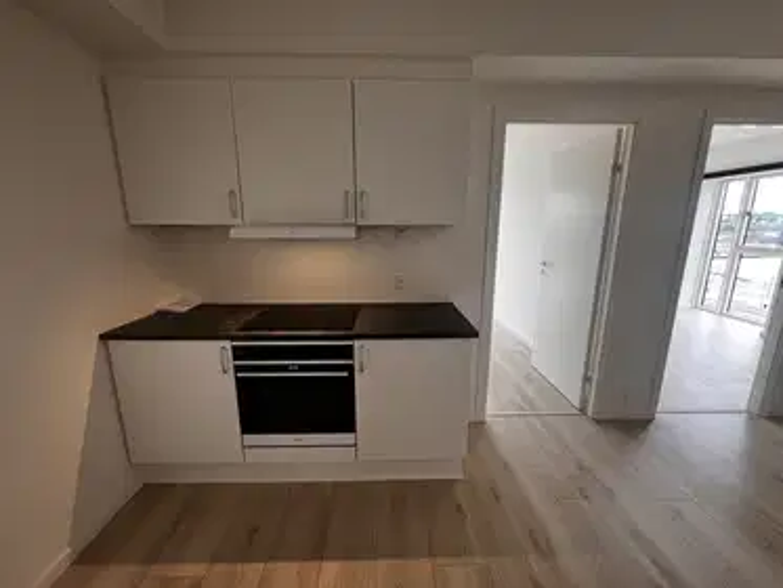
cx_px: 392
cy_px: 294
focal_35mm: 13
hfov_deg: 106.2
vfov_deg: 89.9
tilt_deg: -12.6
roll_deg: -0.1
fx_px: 294
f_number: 1.8
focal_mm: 1.57
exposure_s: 1/100
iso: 64
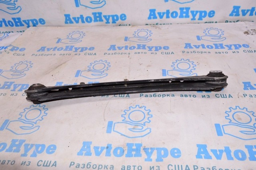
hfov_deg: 62.0
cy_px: 85
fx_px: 213
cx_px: 128
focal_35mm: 30
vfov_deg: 43.5
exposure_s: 1/200
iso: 1600
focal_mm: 20
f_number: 8
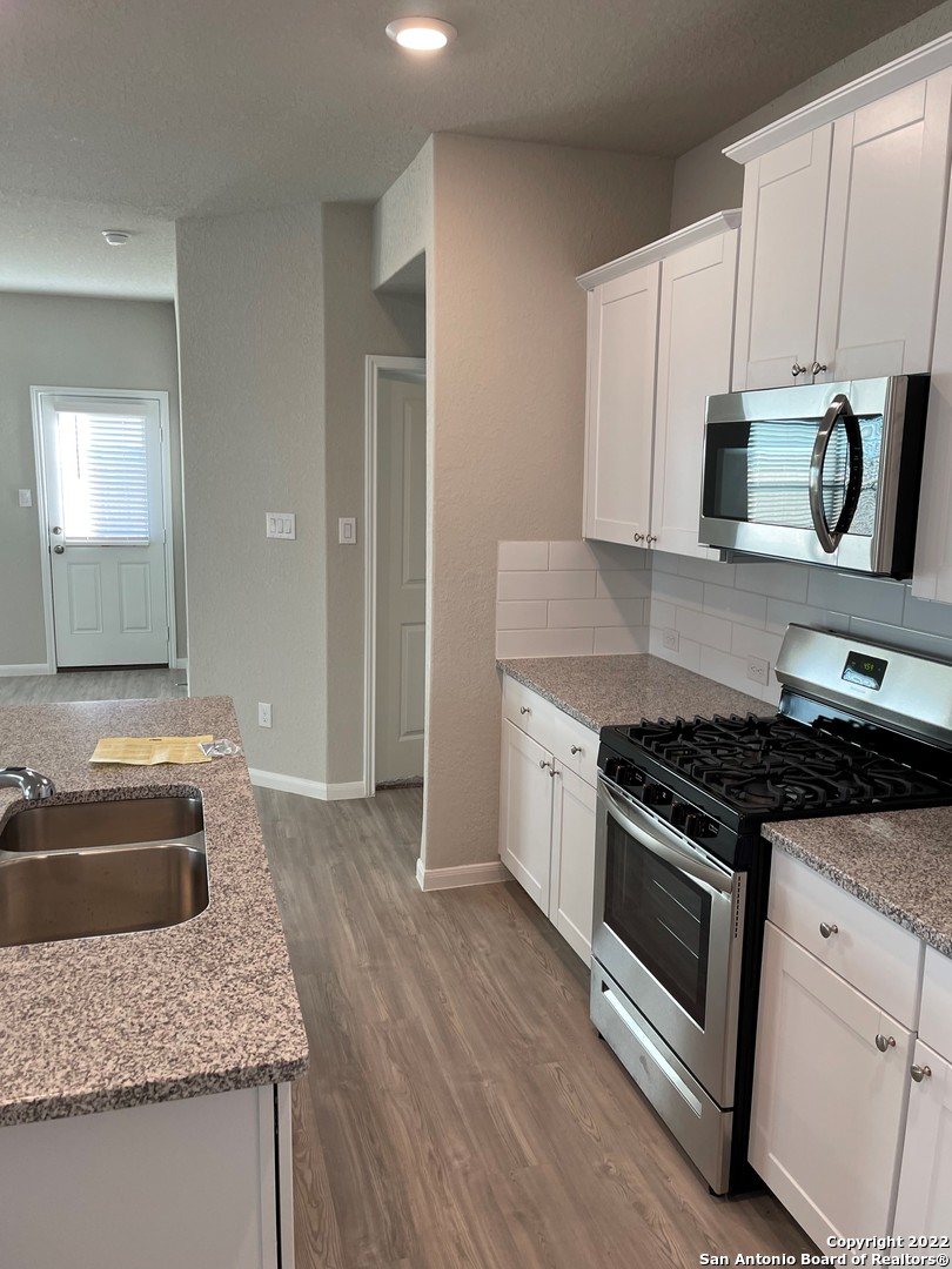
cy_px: 634
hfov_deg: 53.1
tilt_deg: -7.7
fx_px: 953
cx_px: 476
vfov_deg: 67.3
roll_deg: -0.2
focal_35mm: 26
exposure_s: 1/120
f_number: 1.6
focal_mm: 5.1
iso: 125
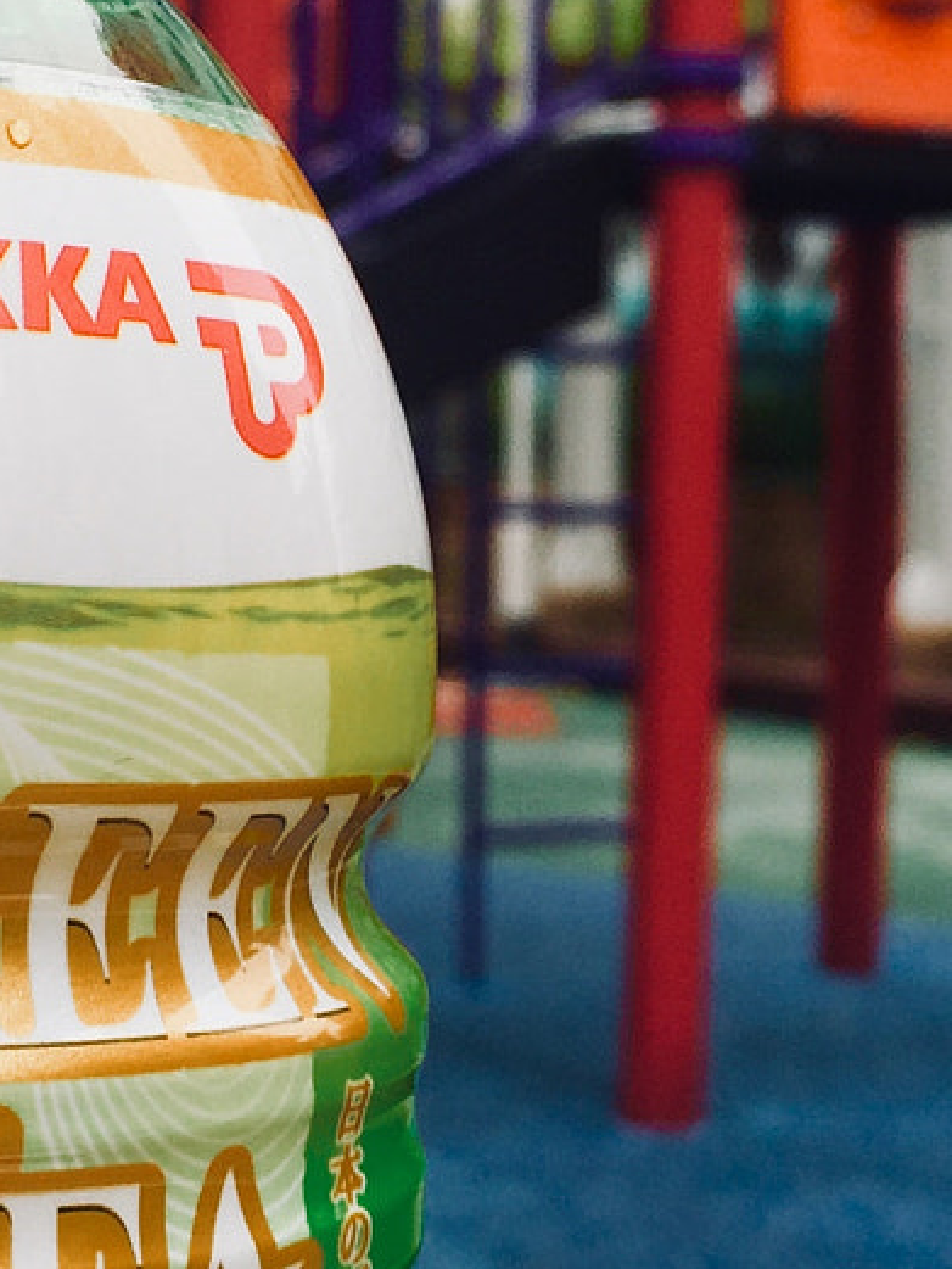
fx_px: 3262
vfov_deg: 21.9
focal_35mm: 89
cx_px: 426
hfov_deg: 16.6
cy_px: 436
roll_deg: -0.1
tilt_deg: -0.7
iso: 32
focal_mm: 4.15
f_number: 2.2
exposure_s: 1/338
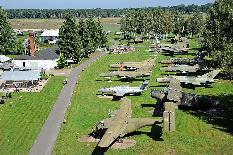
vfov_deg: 22.6
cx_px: 116
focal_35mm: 60
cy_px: 78
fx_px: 388
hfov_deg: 33.4
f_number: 9
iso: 250
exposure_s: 1/640
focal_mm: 60
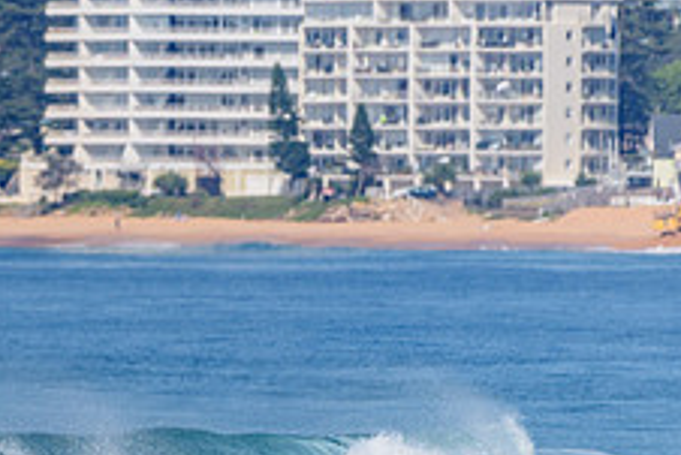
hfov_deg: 1.6
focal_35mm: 1283
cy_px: 544
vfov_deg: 1.1
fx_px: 24285
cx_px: -175
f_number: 5.6
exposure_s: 1/2000
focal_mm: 500
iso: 100
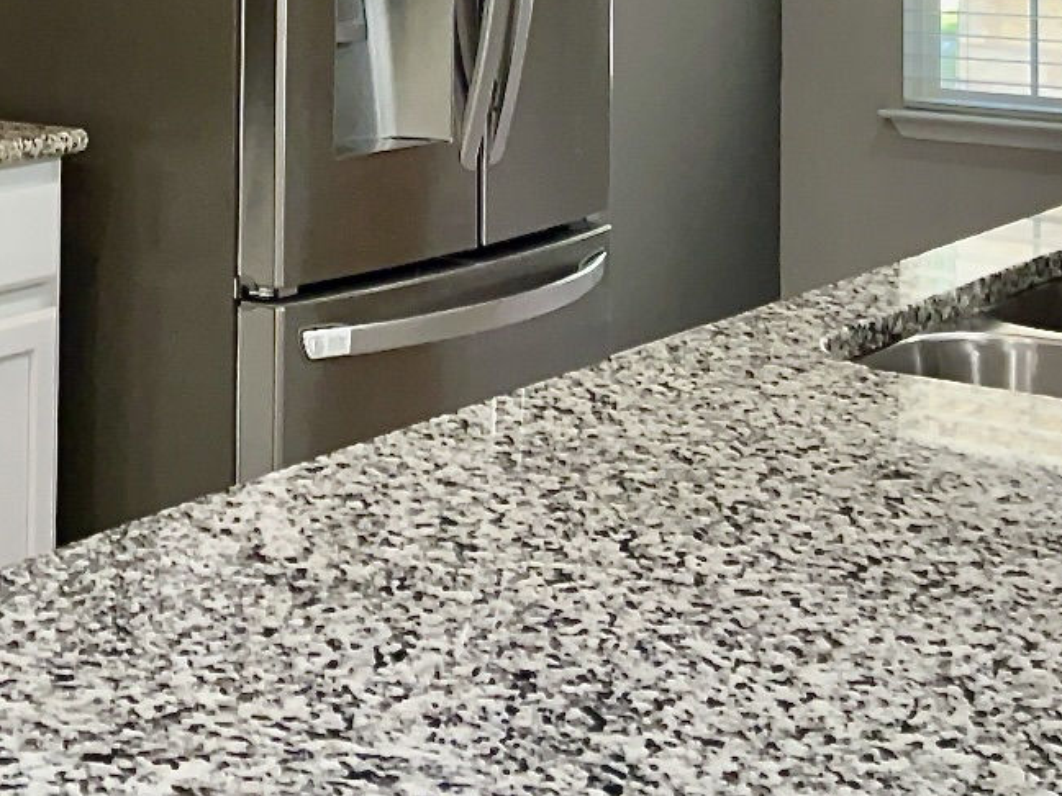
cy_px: -193
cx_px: 169
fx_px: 2454
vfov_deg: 17.5
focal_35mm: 80
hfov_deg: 23.9
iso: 80
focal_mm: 3
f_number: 1.8
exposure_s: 1/60
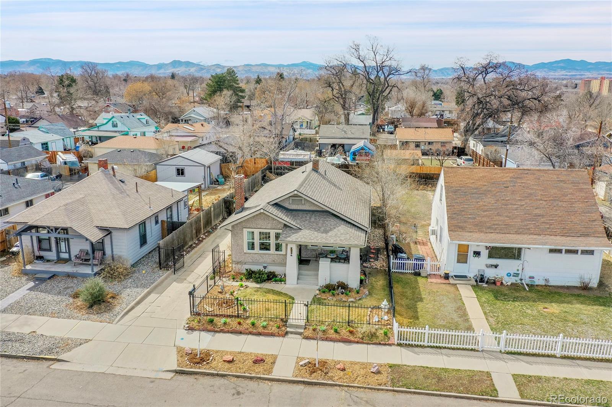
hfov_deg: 65.5
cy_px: 204
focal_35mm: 28
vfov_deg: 46.4
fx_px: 476
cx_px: 306
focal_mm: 10.26
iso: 100
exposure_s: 1/320
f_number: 5.6
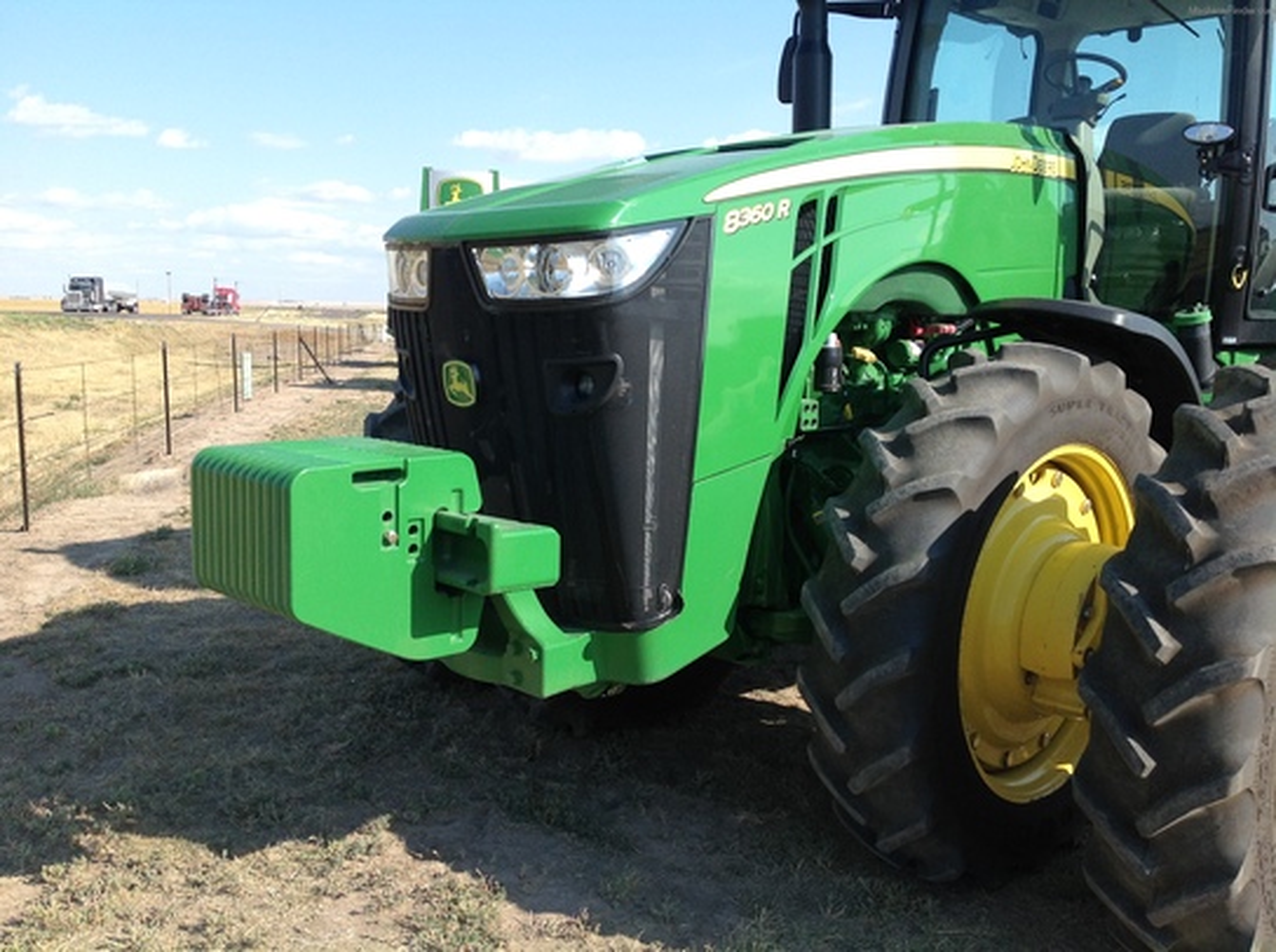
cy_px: 476
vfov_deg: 40.6
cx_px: 638
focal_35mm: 35
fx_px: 1288
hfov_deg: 52.7
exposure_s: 1/1259
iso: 80
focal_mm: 4.28
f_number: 2.4
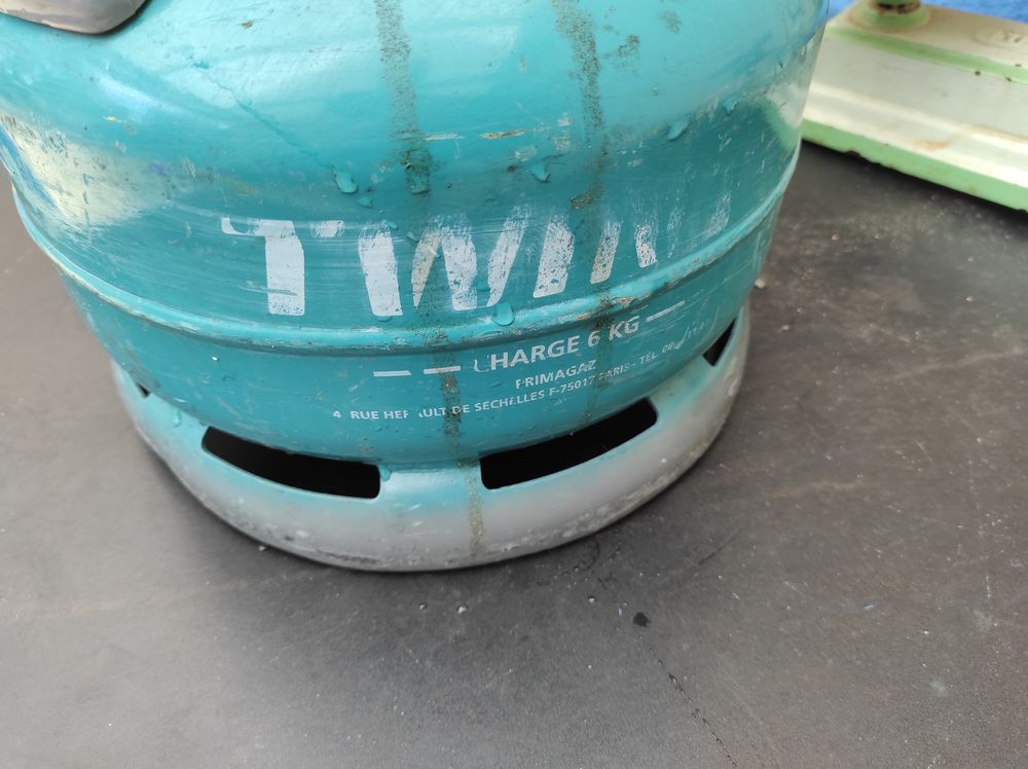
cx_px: 514
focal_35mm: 25
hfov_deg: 69.4
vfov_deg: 54.8
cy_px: 384
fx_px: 742
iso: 100
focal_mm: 5.43
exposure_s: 1/108
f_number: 1.89
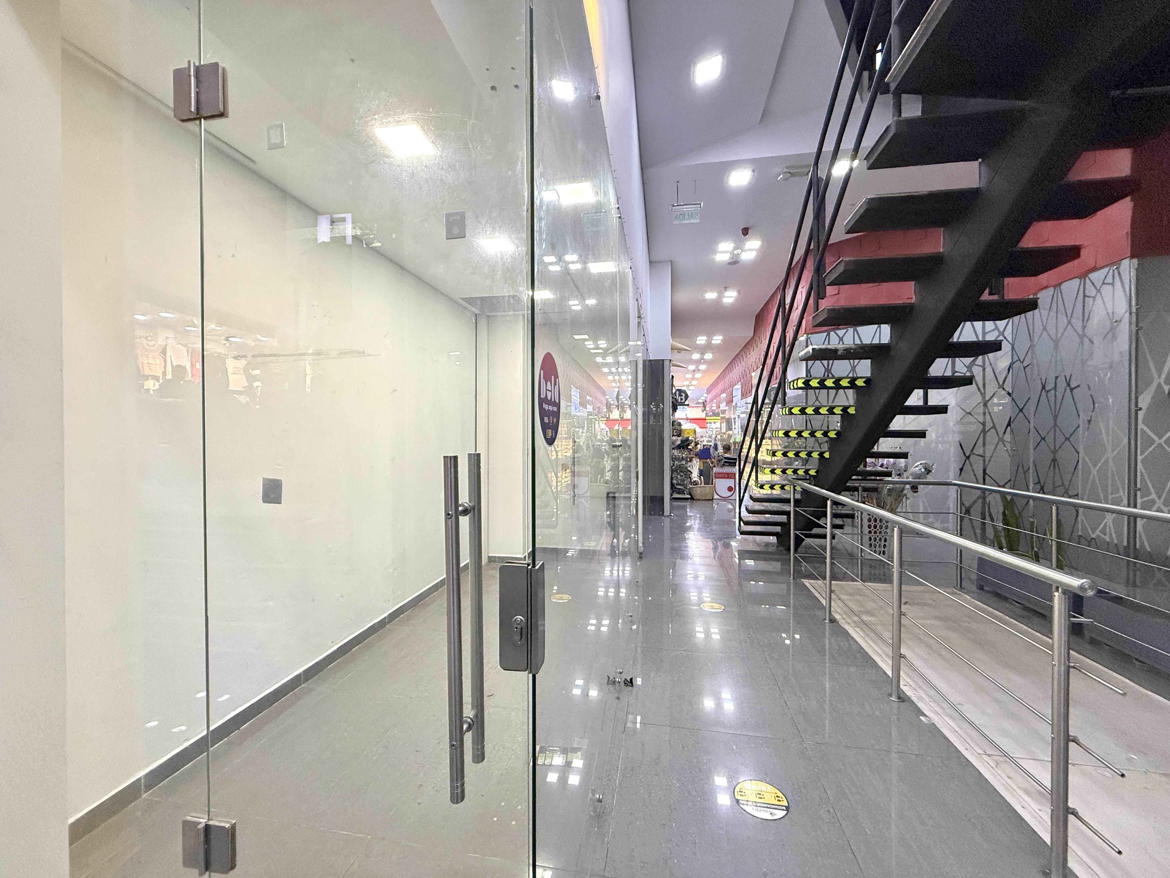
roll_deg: -0.1
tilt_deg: -0.7
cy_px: 439
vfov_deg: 85.7
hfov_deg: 102.1
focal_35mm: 14
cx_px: 585
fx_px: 473
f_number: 2.2
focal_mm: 2.22
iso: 640
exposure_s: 1/120
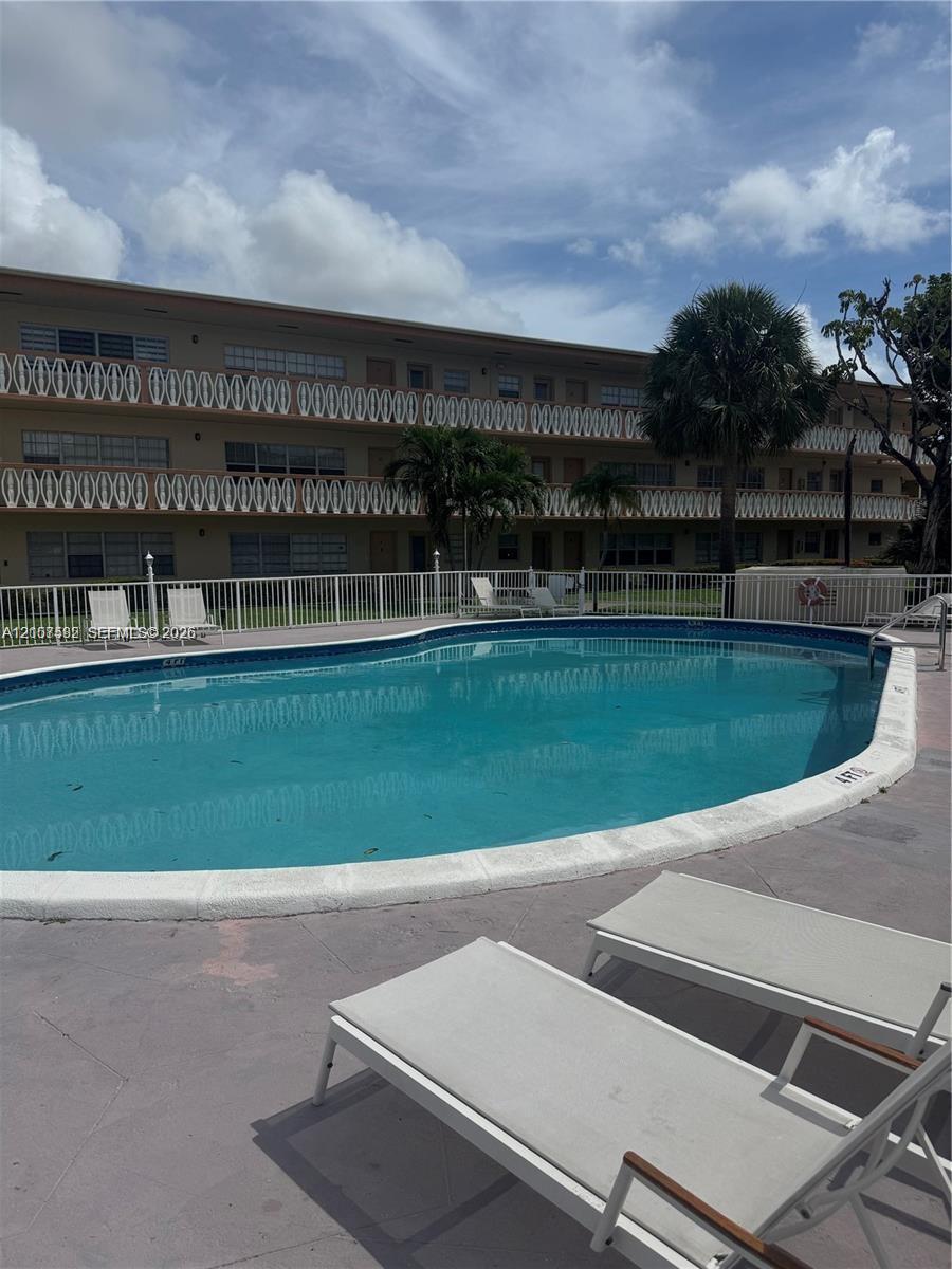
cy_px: 634
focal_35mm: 24
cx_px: 476
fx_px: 880
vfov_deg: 71.6
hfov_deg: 56.8
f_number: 1.78
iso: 80
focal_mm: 6.76
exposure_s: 1/12346
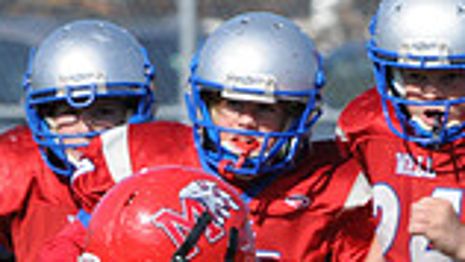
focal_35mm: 1729
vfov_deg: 0.7
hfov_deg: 1.2
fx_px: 21326
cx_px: 203
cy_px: 472
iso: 200
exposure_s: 1/500
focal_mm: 300
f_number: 9
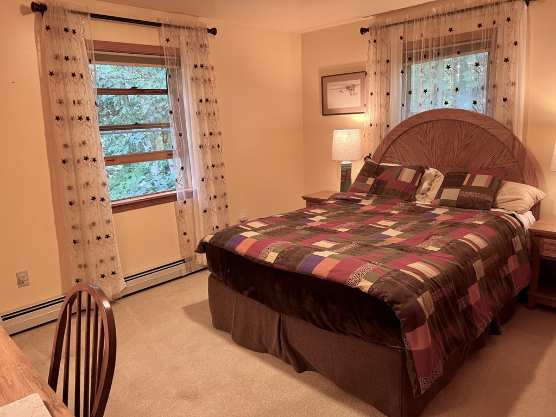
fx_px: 418
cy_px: 208
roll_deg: +2.8
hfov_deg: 67.3
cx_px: 278
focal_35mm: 26
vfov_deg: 53.1
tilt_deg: -11.8
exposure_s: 1/60
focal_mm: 5.7
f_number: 1.5
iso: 160
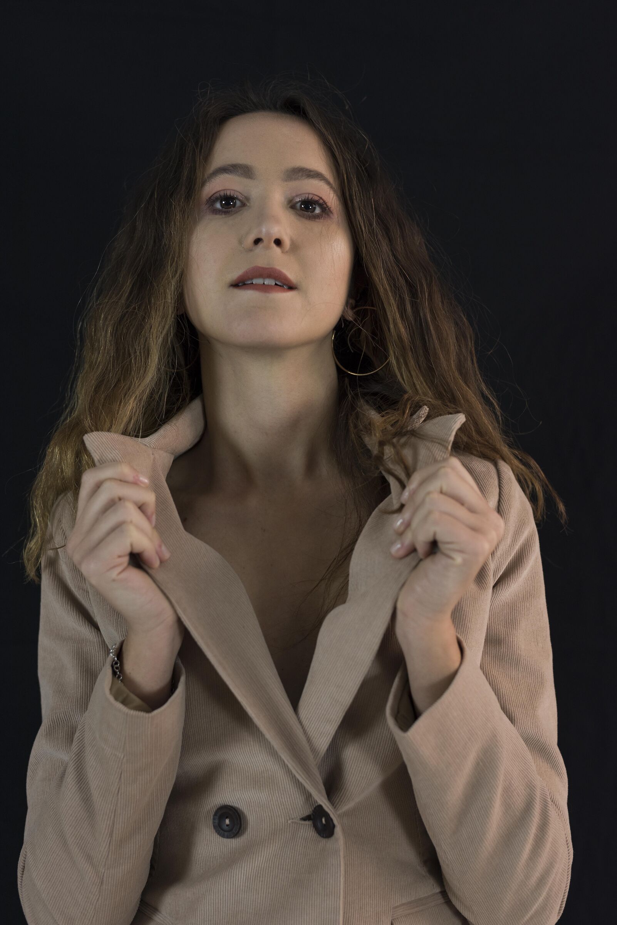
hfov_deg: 27.0
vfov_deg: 39.6
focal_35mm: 50
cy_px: 462
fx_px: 1284
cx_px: 308
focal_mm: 50
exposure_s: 1/160
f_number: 3.2
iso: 320
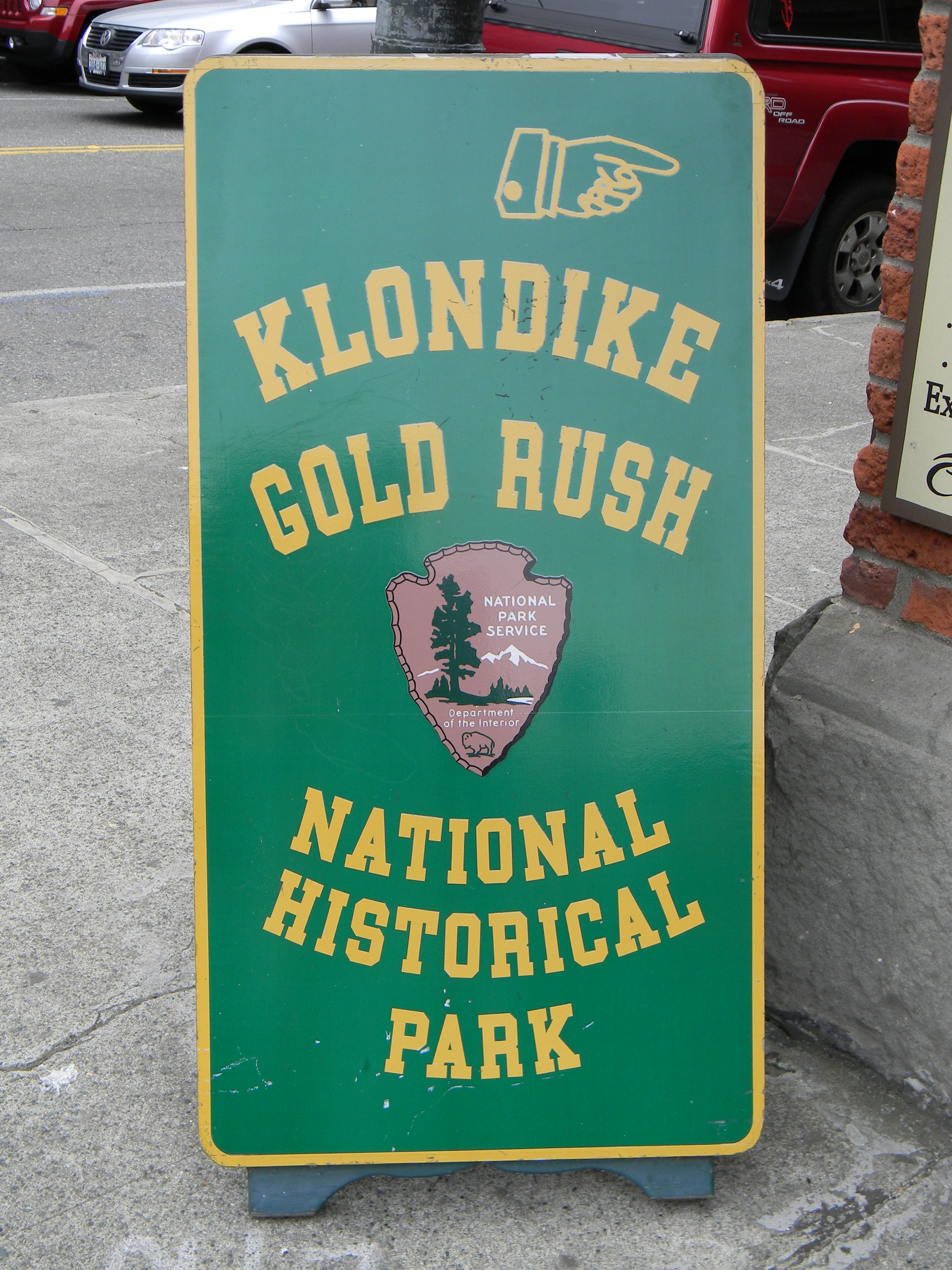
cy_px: 635
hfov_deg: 30.9
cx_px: 476
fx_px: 1723
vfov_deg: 40.4
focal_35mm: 47
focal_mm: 8.6
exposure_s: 1/260
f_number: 3.9
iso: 80
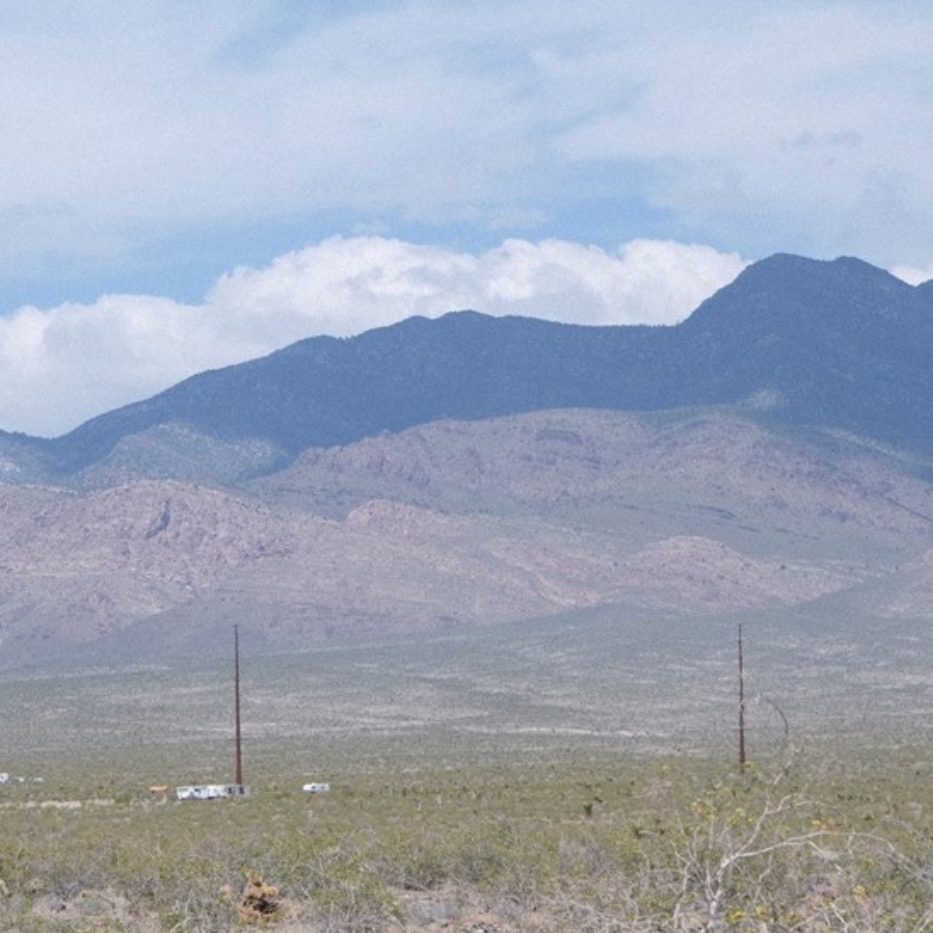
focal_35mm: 192
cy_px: 528
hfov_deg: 9.1
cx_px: 266
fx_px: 5855
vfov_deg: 9.1
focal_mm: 76.3
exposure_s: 1/450
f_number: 7.1
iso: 160
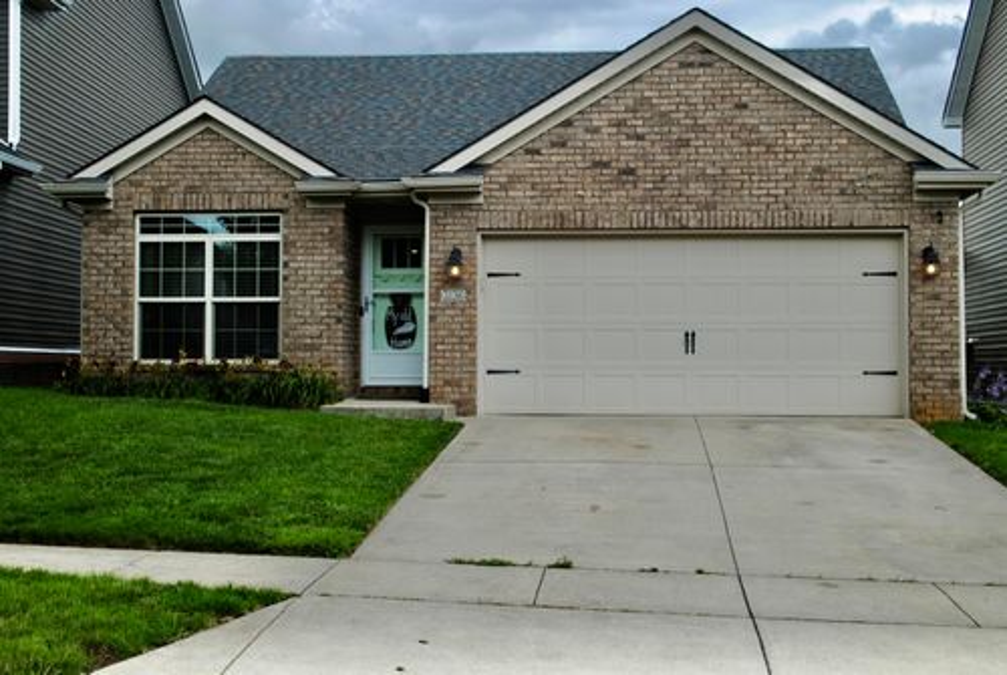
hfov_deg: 38.8
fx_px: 1429
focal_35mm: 51
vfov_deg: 26.6
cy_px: 338
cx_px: 504
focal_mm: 34
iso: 100
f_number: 8
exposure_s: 1/250
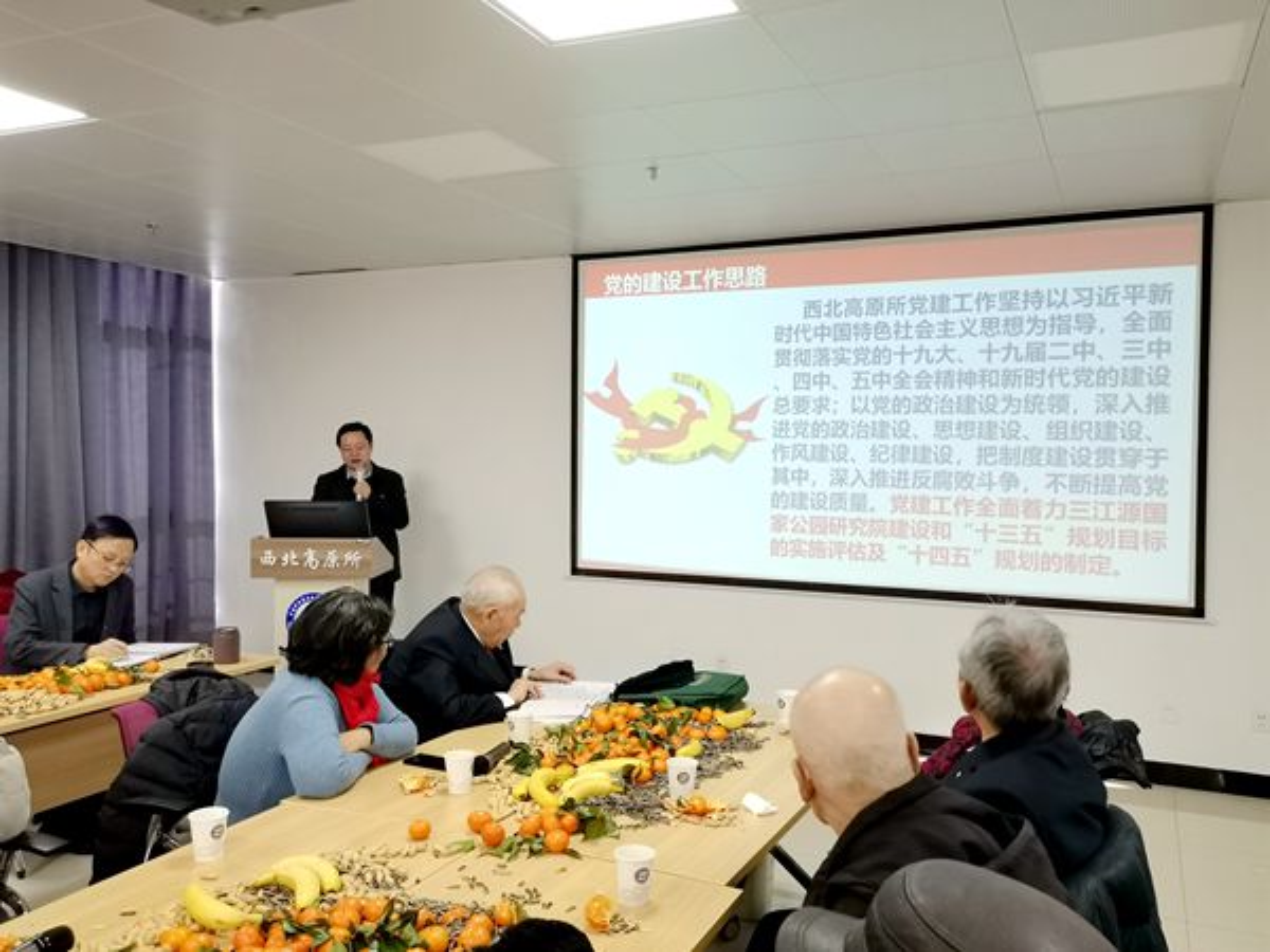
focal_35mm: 29
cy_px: 476
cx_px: 635
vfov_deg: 48.2
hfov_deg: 61.7
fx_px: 1064
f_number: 1.8
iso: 320
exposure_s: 1/100
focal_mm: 4.75
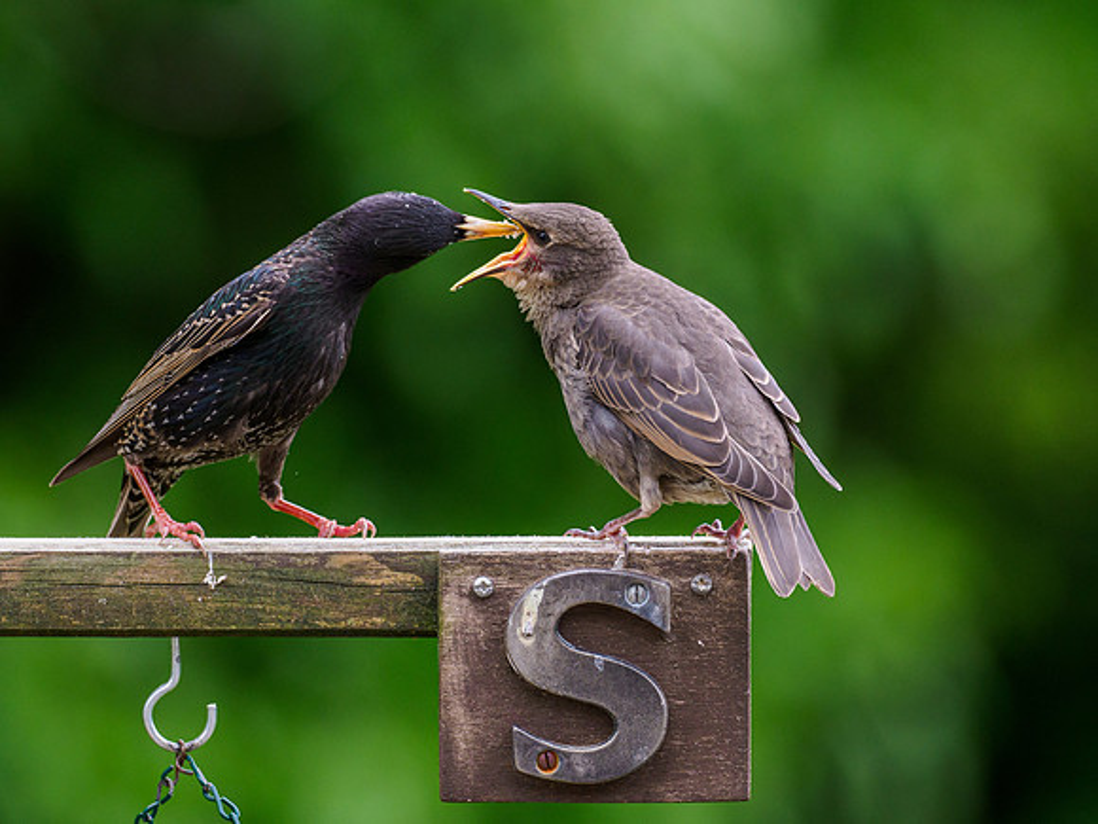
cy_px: 427
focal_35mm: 668
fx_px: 21189
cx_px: 608
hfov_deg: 3.0
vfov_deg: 2.2
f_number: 4
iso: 640
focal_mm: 300
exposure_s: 1/500
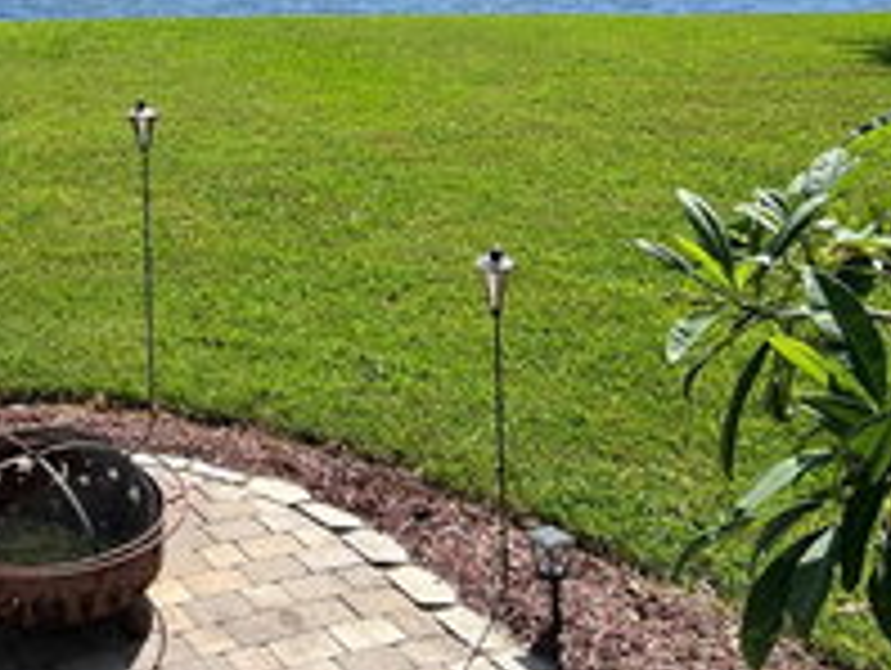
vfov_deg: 25.3
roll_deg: +0.2
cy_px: 58
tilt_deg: -11.4
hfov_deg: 32.3
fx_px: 1443
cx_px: 61
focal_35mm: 56
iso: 50
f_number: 1.5
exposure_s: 1/5319
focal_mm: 5.7
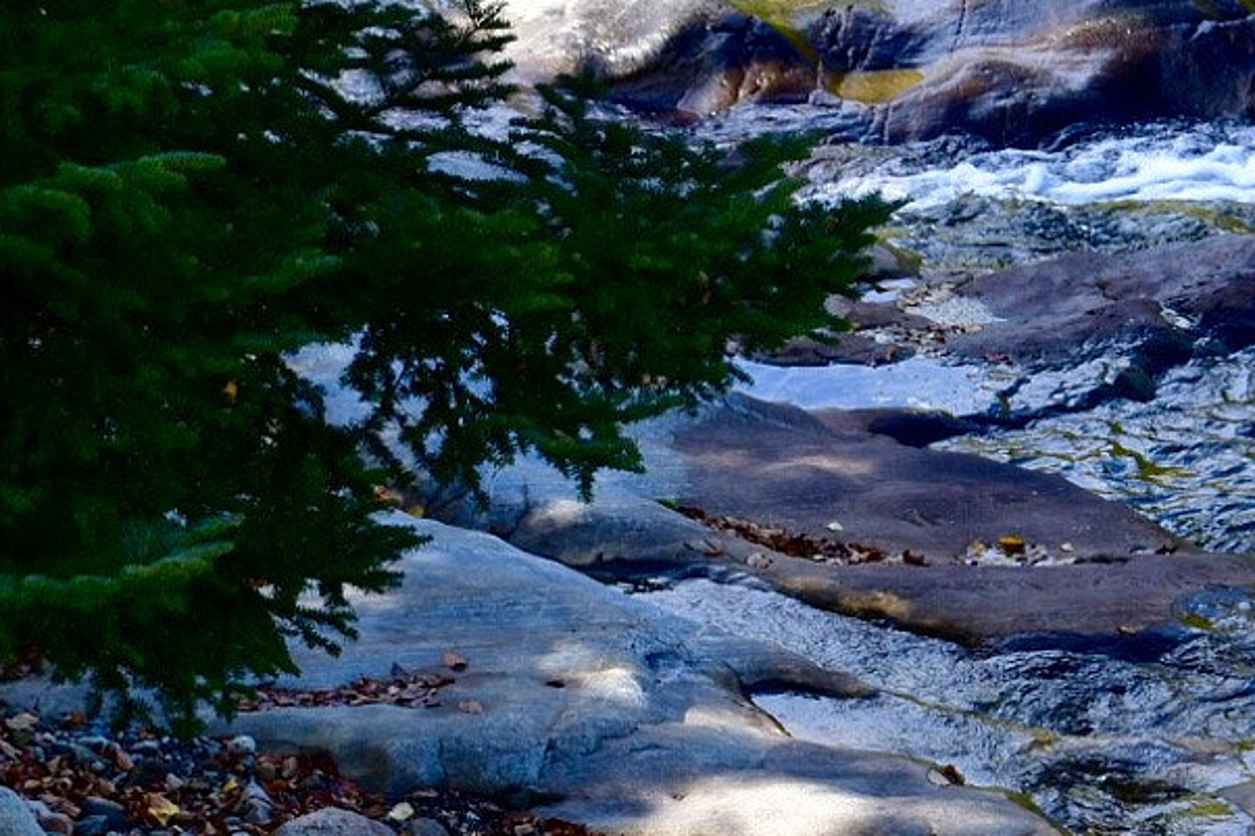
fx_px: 9038
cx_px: 1476
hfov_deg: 7.9
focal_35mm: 259
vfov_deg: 5.3
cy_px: 599
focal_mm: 65
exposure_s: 1/80
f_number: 8
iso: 100
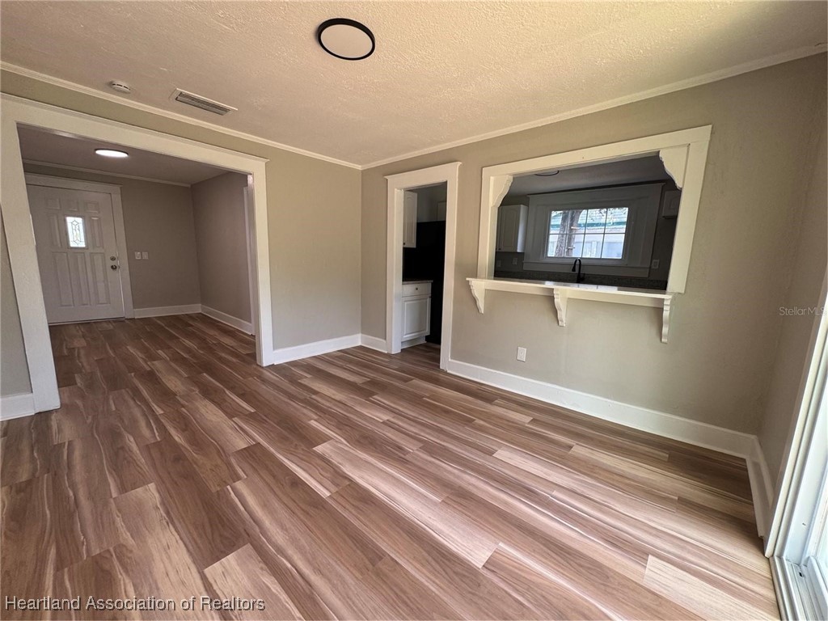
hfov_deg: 102.1
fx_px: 335
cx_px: 414
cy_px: 310
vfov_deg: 85.7
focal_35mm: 14
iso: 80
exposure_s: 1/99
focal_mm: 2.22
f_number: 2.2
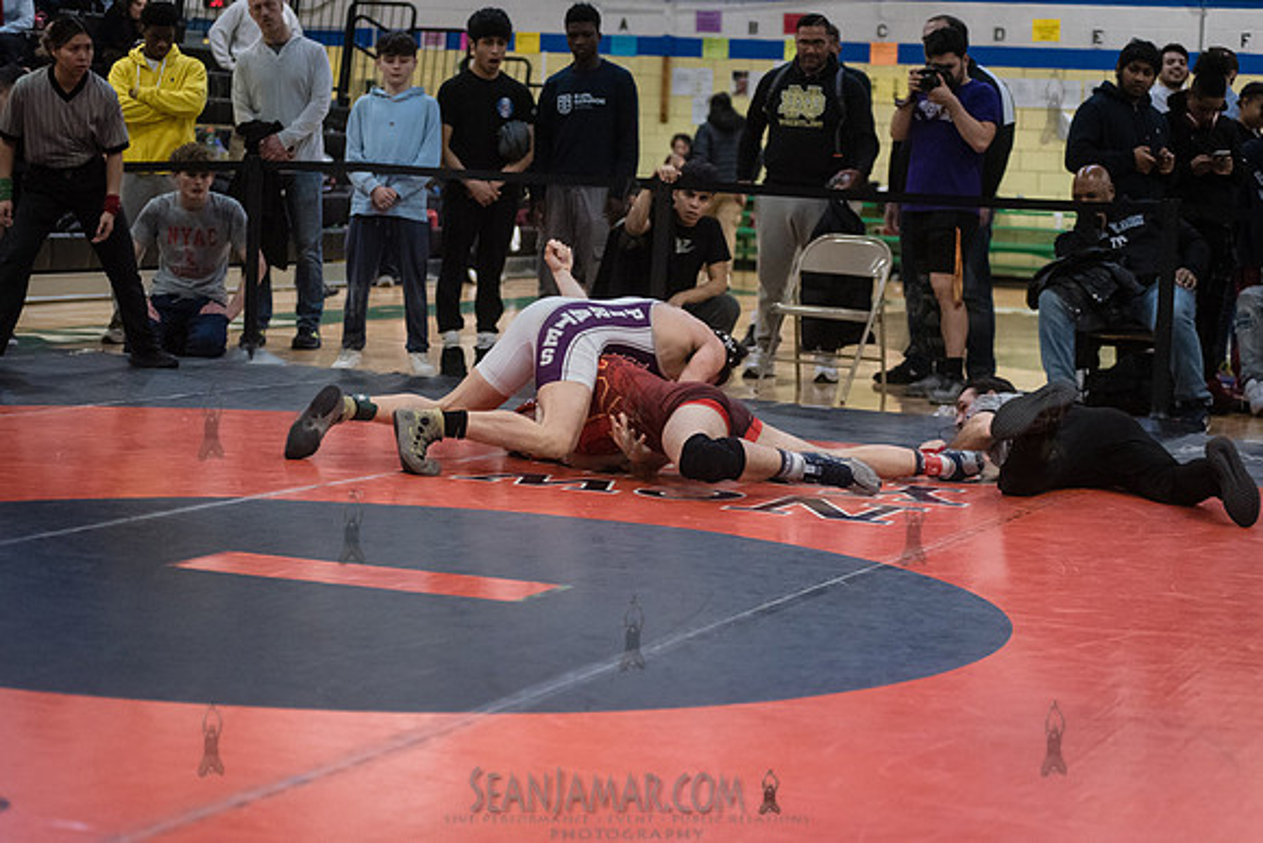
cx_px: 632
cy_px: 422
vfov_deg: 17.1
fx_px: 2807
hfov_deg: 25.4
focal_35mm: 80
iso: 8000
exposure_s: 1/500
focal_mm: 80
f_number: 3.5
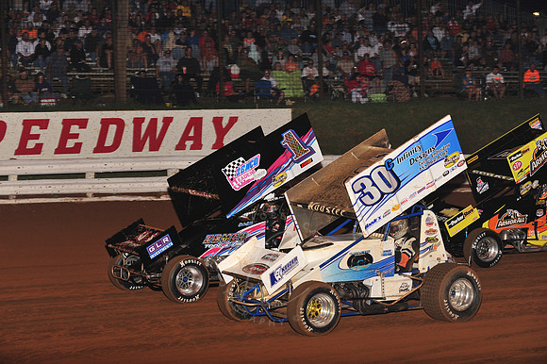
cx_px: 274
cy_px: 182
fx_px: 1594
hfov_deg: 19.5
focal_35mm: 105
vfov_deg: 13.0
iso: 1000
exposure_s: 1/320
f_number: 6.3
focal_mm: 105
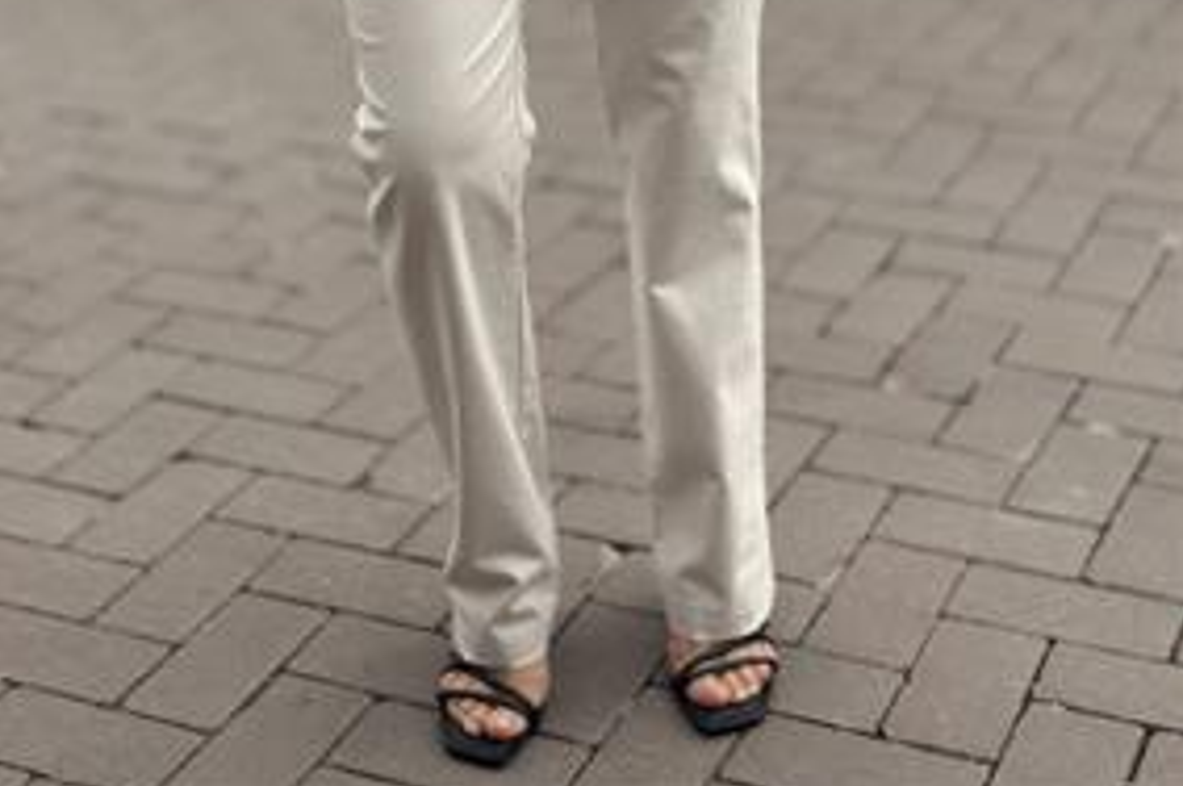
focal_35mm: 73
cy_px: -69
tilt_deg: -12.0
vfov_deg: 18.0
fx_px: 2396
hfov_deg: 27.7
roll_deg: +5.2
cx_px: 543
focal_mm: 6.86
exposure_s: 1/3597
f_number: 1.78
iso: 100
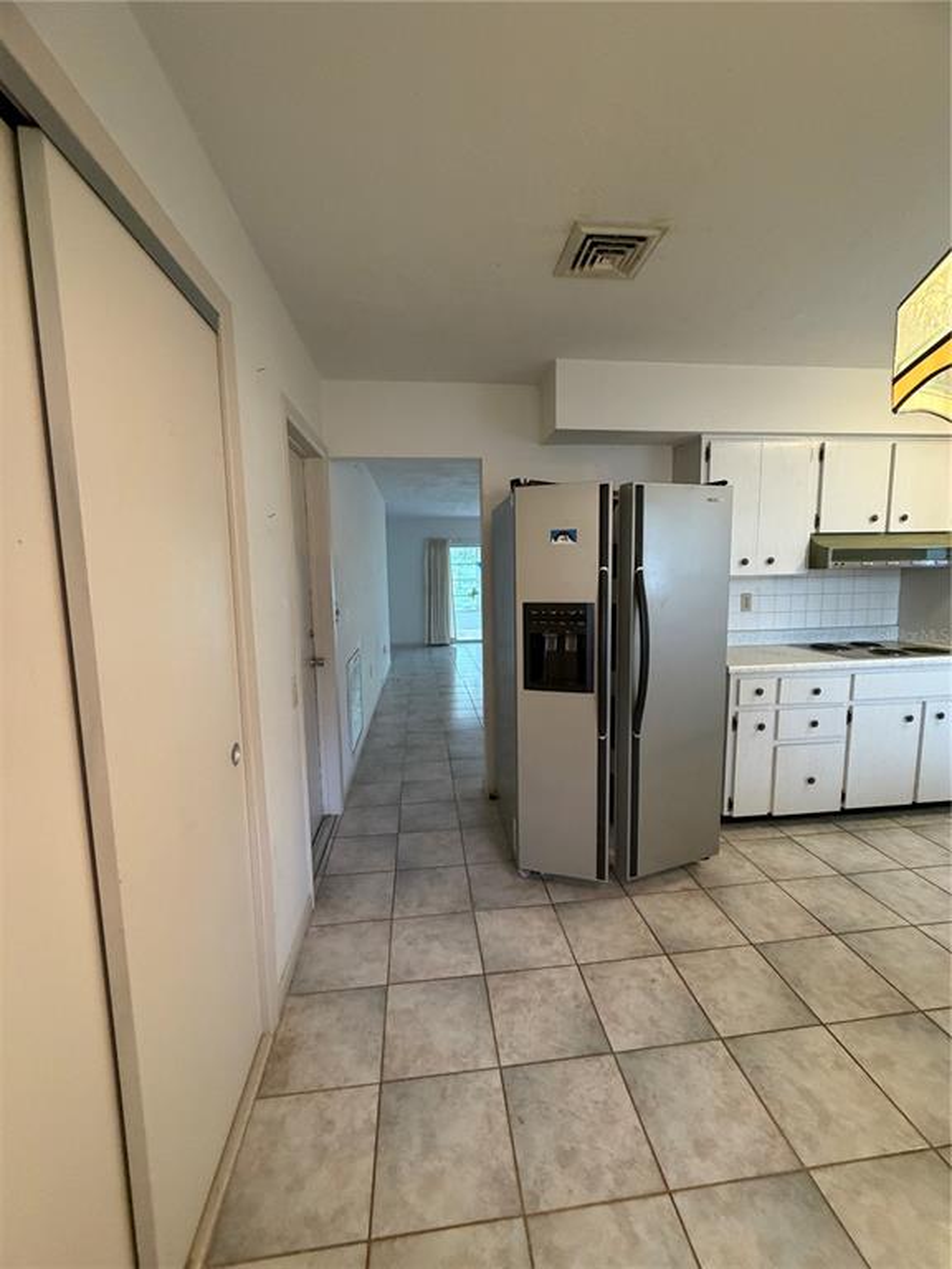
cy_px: 634
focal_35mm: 14
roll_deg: +0.2
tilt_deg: -5.9
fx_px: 513
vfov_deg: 102.1
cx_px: 476
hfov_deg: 85.7
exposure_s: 1/60
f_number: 2.2
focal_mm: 2.22
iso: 320
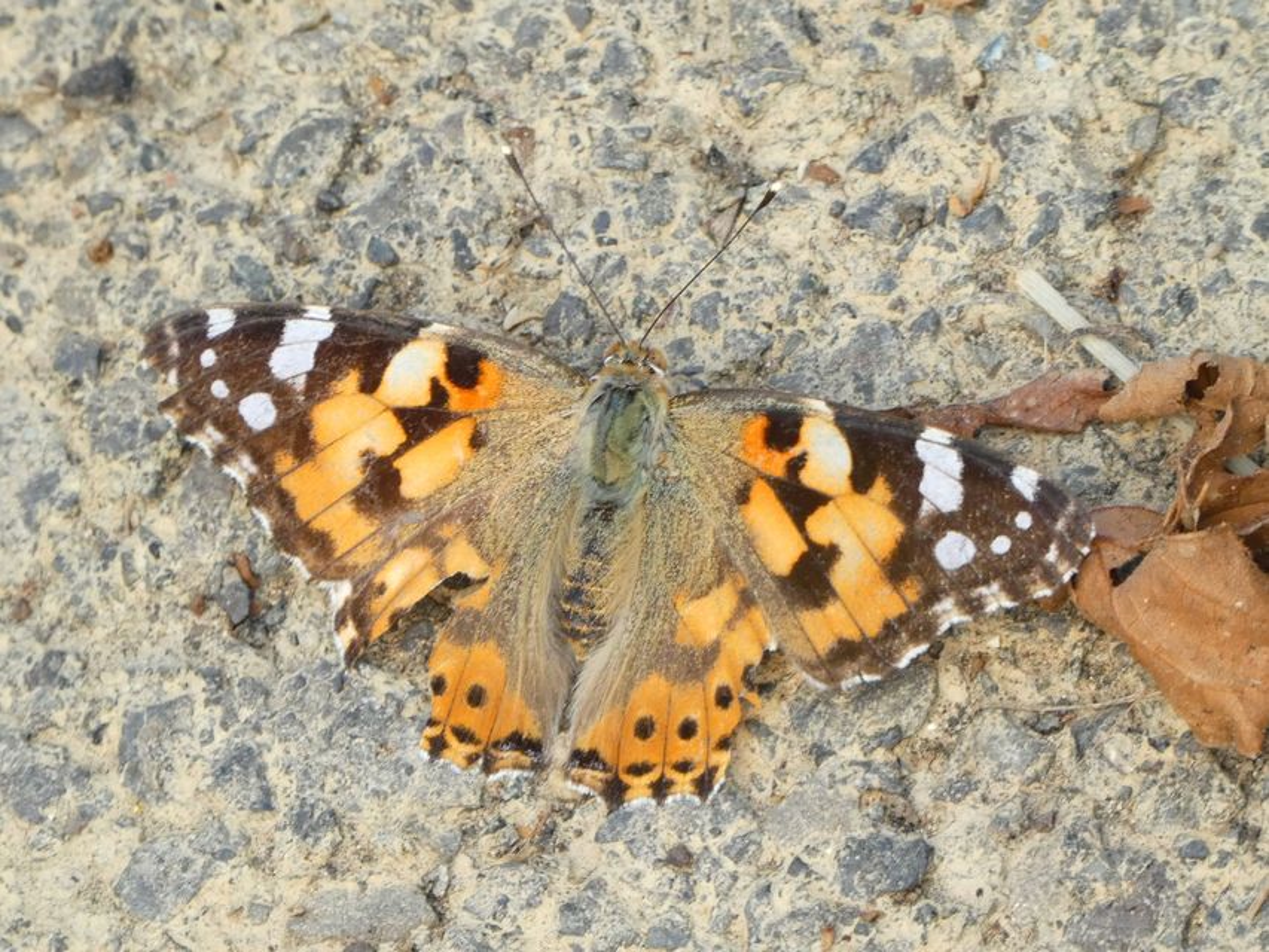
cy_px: 476
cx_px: 634
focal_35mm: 500
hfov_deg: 4.0
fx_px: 18332
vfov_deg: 3.0
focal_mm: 89.5
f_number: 5.6
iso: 320
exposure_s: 1/100
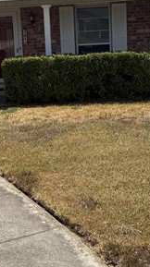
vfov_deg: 35.6
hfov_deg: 20.6
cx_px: 60
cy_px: 82
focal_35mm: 58
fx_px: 411
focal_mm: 6.76
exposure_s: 1/5319
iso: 80
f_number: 1.78
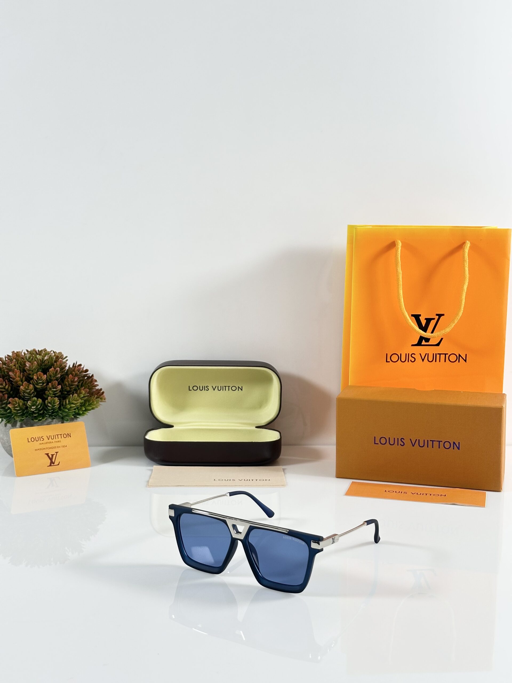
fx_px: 947
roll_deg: -0.5
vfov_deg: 39.7
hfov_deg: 30.3
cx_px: 256
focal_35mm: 48
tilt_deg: -9.1
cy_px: 342
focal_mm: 6.86
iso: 50
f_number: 1.78
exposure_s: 1/50
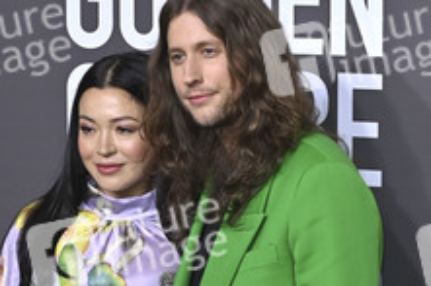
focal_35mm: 170
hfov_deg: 12.1
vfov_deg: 8.0
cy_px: 342
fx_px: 2034
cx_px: 183
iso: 320
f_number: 8
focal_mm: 94
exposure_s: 1/200
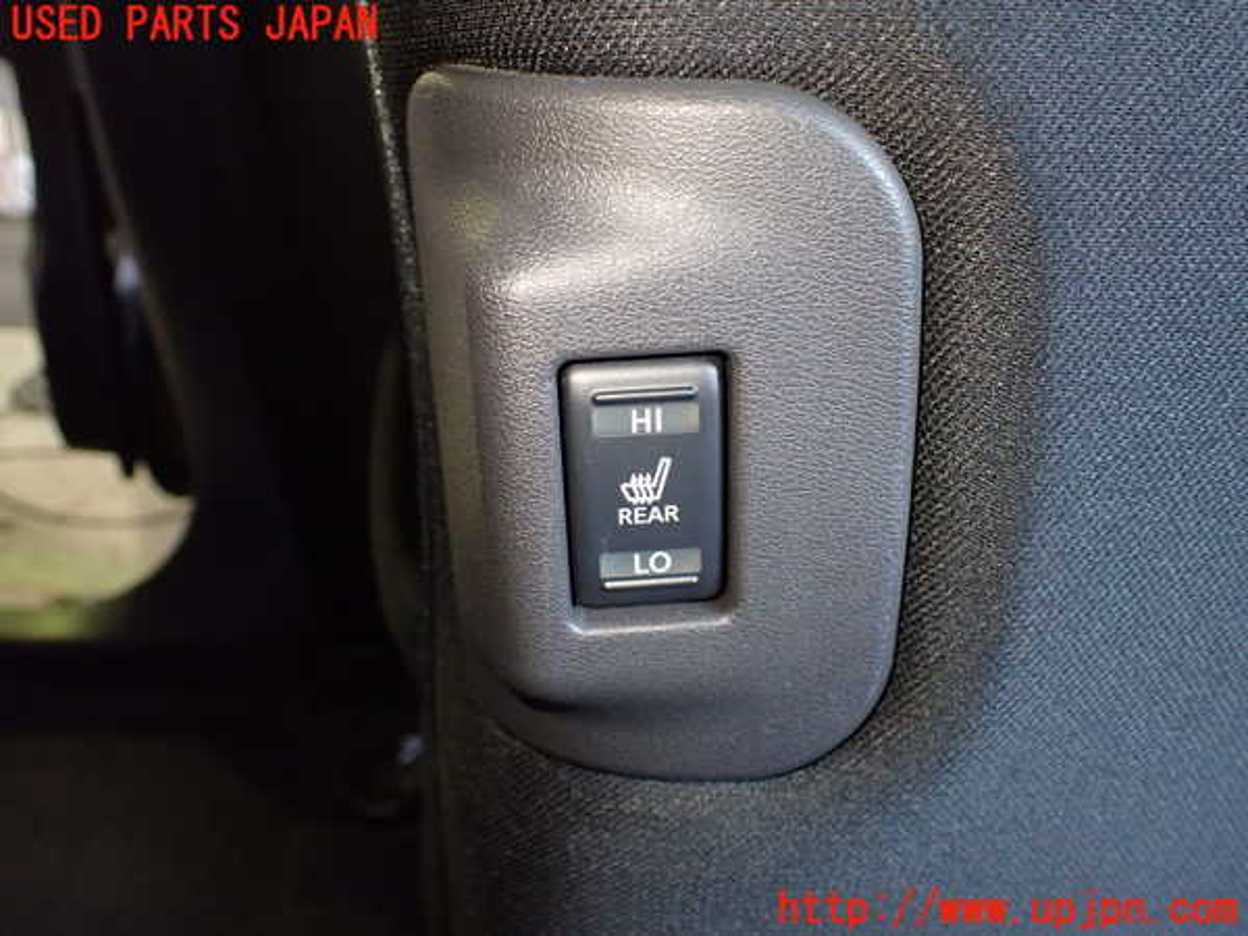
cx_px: 624
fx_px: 1082
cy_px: 468
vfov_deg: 46.8
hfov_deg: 60.0
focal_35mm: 30
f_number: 2.3
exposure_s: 1/50
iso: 800
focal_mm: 5.4
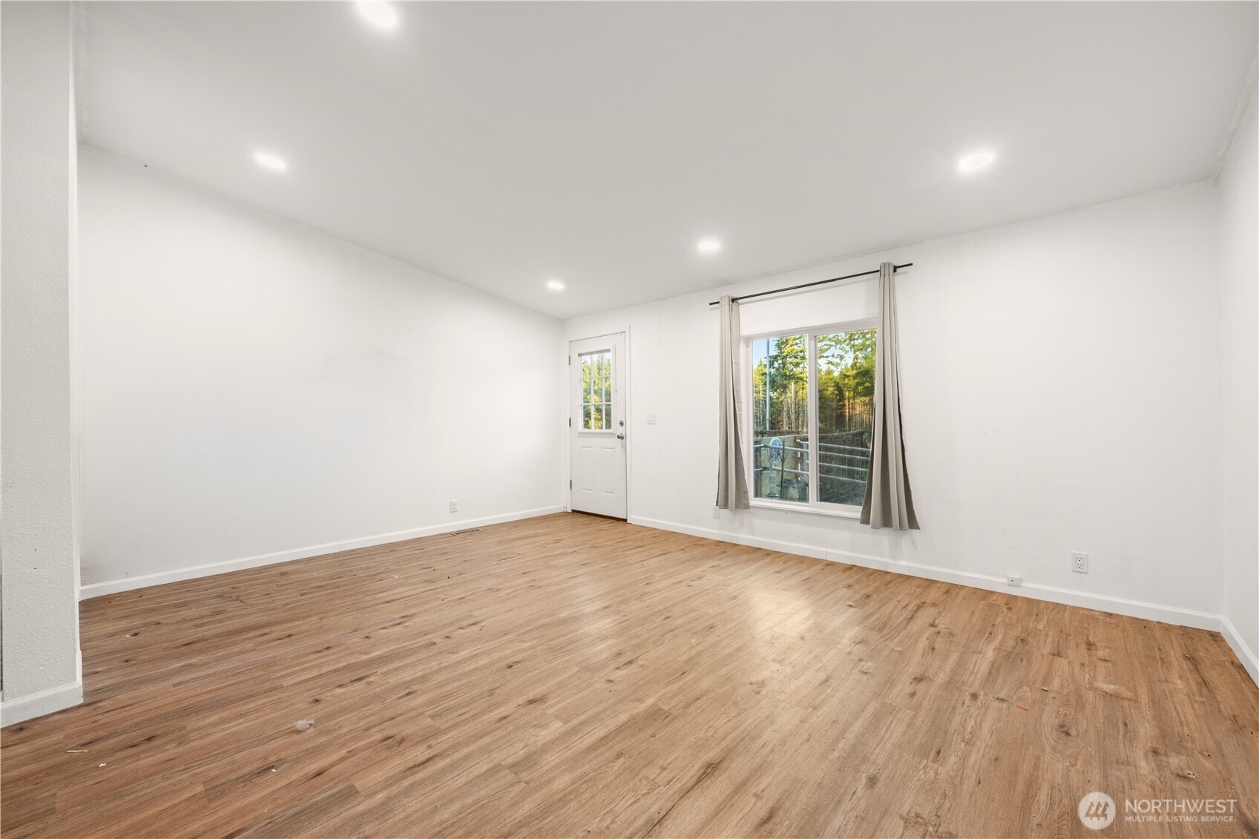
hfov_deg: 104.3
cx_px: 630
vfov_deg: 81.2
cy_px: 420
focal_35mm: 14
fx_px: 490
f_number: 11
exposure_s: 1
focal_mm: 14
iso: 640
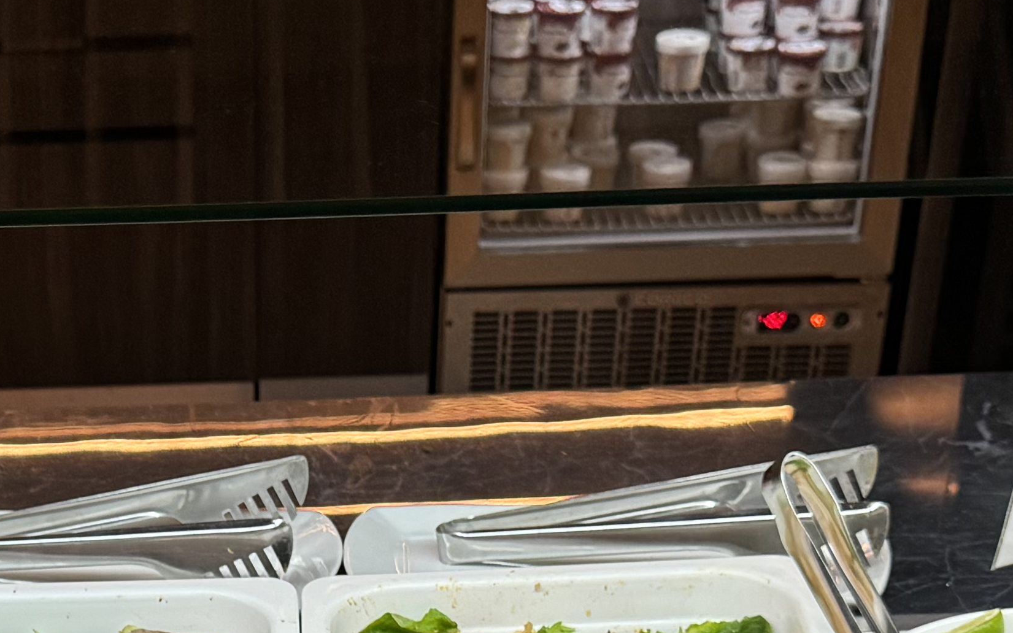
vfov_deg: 13.8
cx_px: 116
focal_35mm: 88
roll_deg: +3.3
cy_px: 1000
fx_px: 2430
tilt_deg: -35.6
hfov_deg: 23.0
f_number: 1.78
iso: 200
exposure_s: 1/100
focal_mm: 6.76
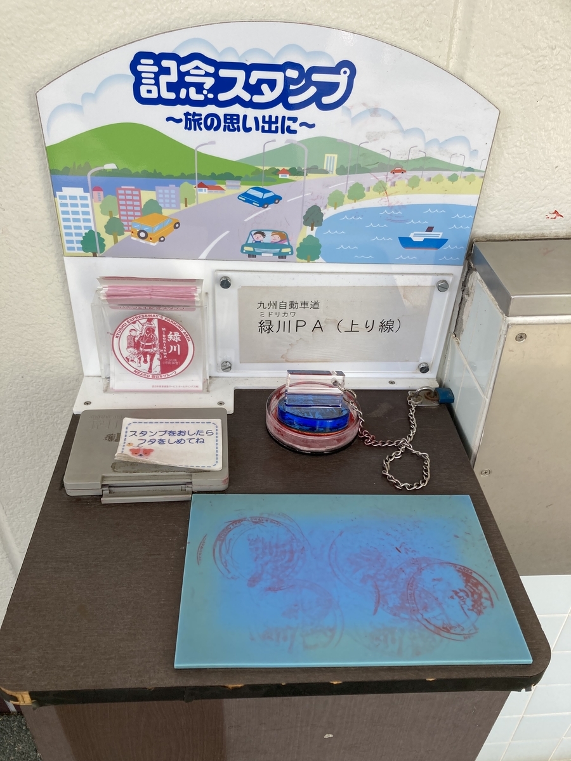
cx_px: 286
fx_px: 616
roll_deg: +0.4
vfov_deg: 63.4
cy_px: 380
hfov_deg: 49.7
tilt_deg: -35.7
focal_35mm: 28
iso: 20
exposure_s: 1/428
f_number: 1.8
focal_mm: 3.99
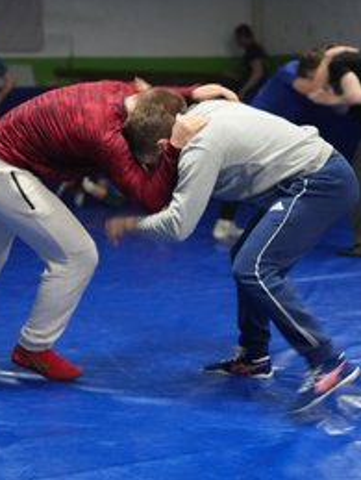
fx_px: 1193
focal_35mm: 86
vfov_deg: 22.7
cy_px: 238
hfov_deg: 17.2
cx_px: 139
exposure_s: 1/80
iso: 12800
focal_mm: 58
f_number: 2.8
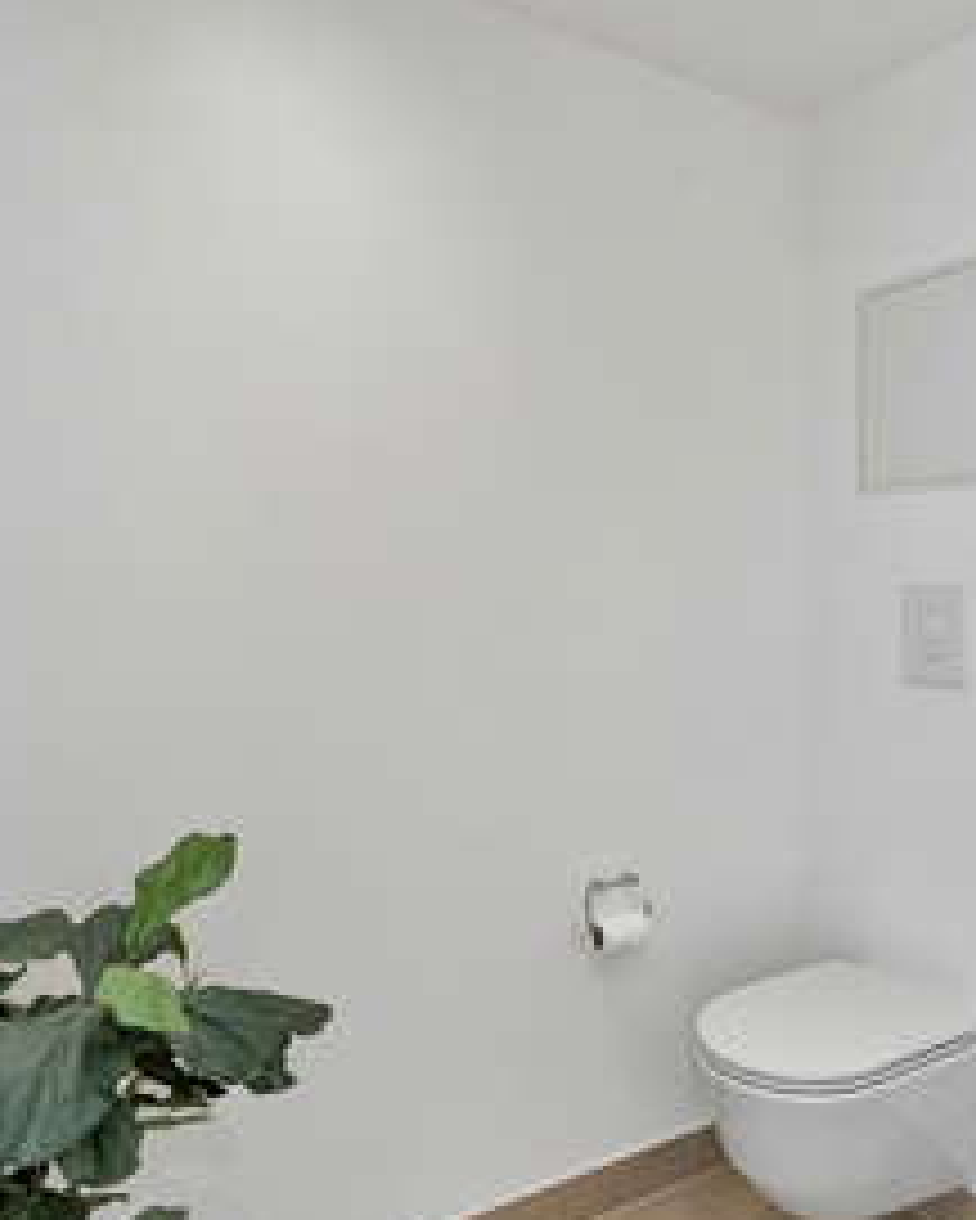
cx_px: 681
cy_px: 617
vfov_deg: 59.8
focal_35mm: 29
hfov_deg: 48.3
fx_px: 1060
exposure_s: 1/40
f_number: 8
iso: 200
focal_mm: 13.5
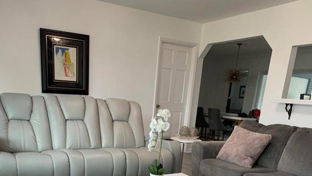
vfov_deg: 29.8
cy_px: 189
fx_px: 298
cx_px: 136
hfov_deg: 55.1
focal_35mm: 36
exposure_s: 1/60
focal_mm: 2.22
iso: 64
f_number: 2.2
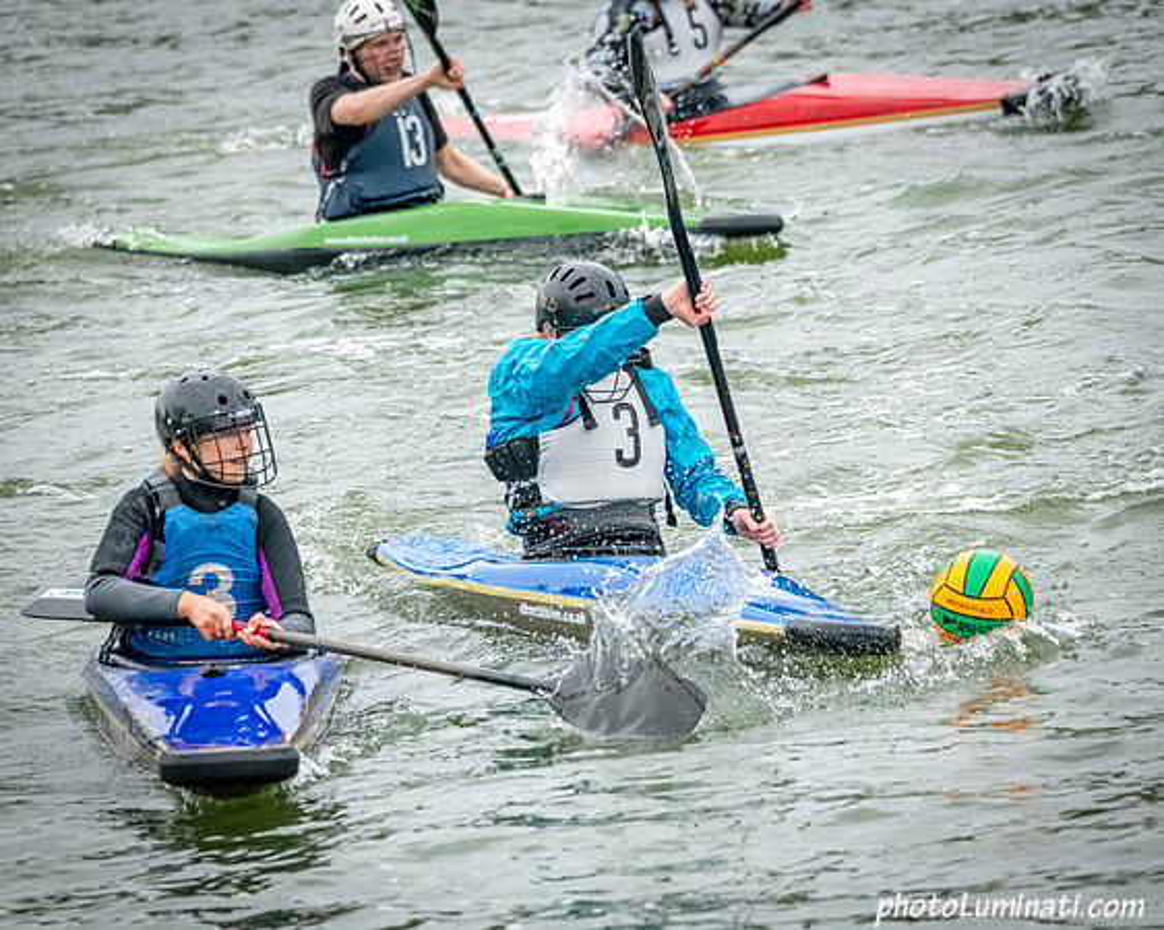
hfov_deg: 6.4
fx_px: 10472
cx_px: 658
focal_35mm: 304
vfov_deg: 5.1
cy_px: 465
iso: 3200
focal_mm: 270
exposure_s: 1/3200
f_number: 7.1
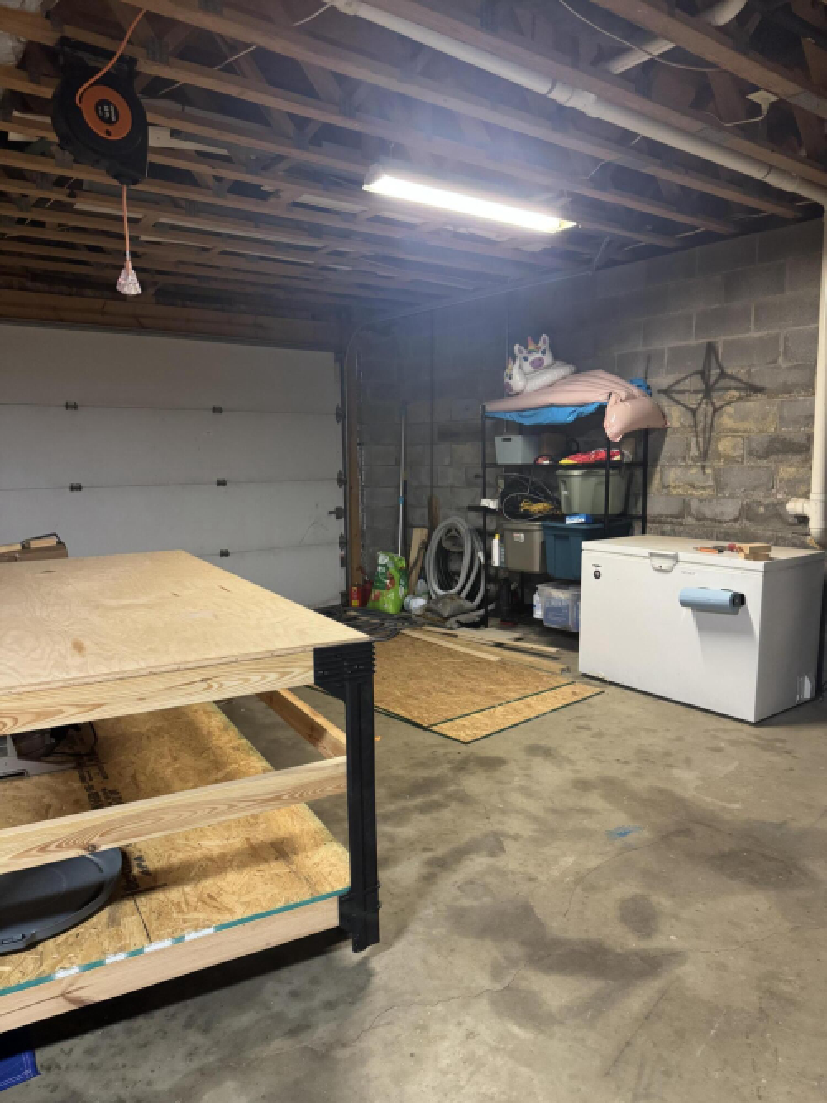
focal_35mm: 24
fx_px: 765
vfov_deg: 71.6
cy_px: 552
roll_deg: +1.9
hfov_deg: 56.8
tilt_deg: -5.9
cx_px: 414
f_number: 1.78
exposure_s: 1/40
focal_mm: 6.76
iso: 640
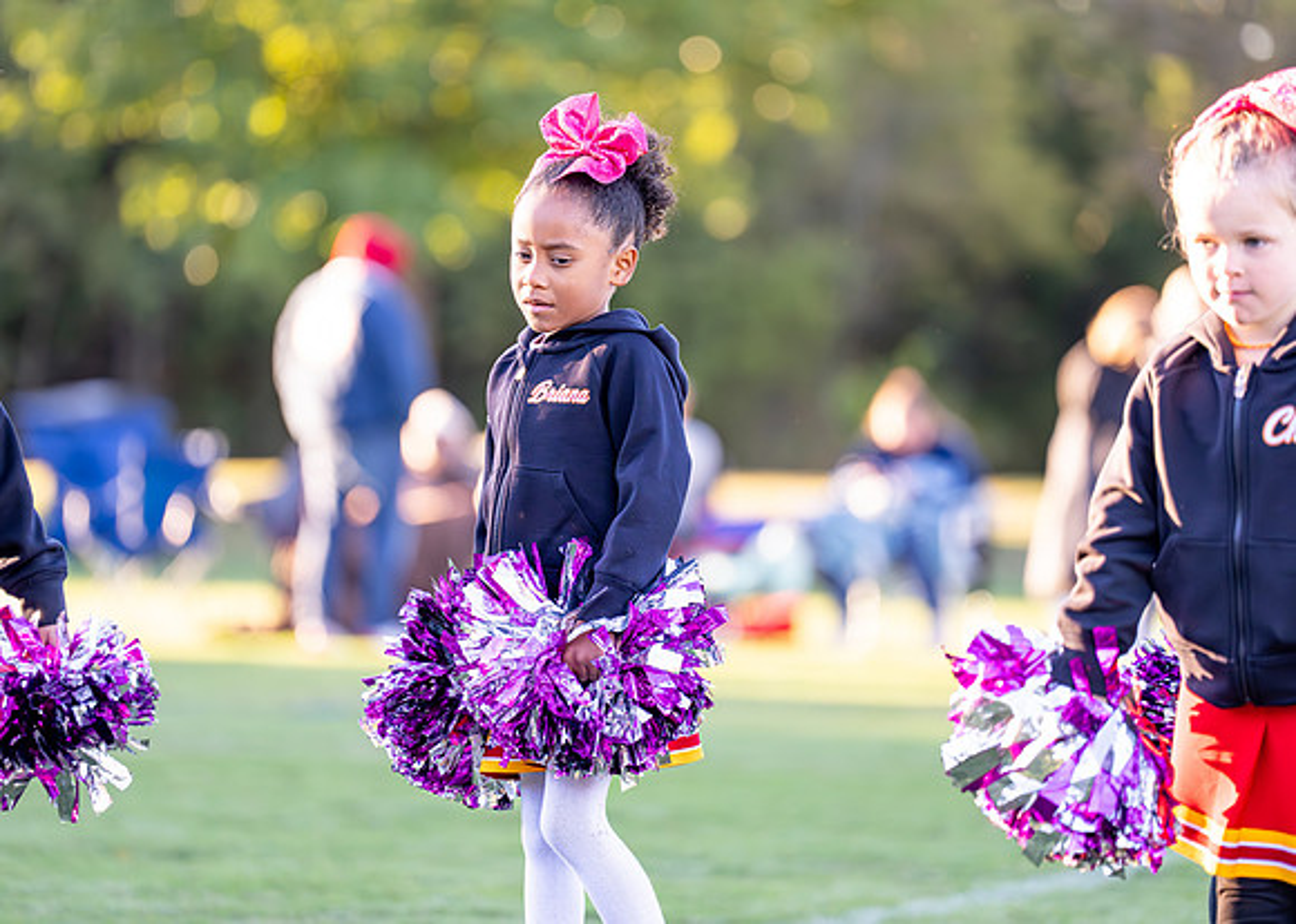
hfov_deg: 9.5
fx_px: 7793
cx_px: 622
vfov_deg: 6.8
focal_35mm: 212
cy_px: 410
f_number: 2.8
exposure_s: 1/1600
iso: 1600
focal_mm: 176
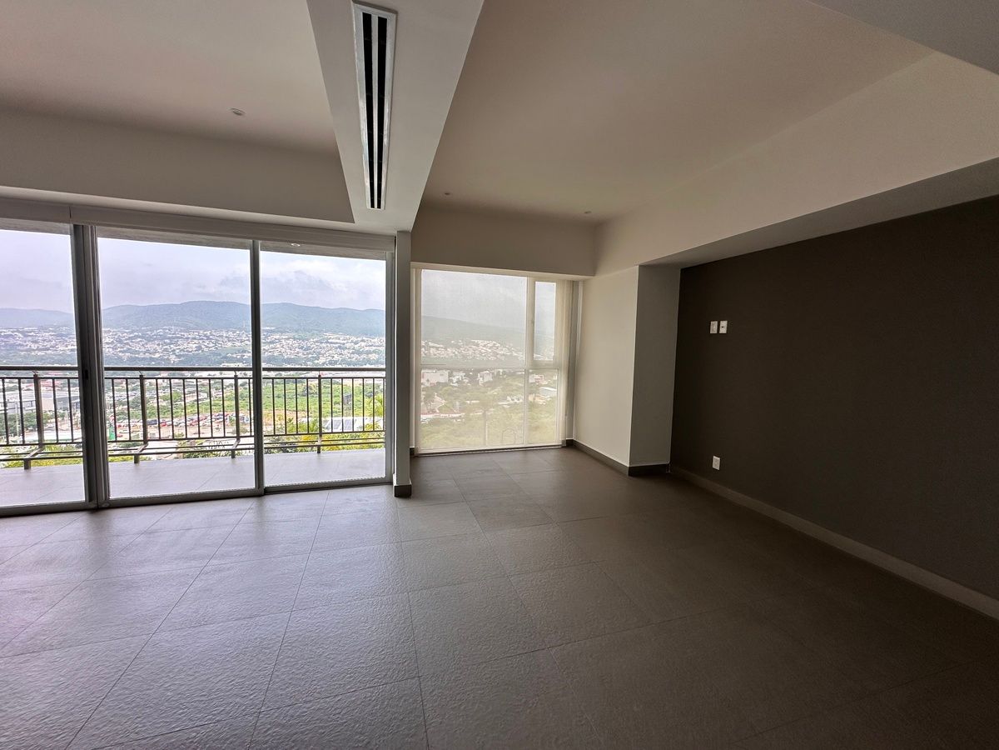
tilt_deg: -3.3
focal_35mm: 14
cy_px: 375
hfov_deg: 102.1
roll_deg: -1.0
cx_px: 500
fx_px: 404
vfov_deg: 85.7
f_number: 2.2
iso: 40
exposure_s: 1/336
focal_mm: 2.22
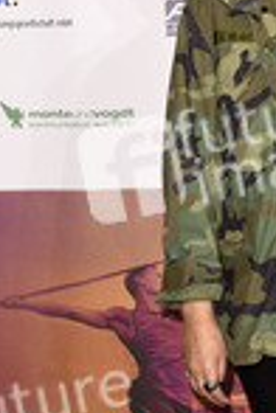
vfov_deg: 18.7
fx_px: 1253
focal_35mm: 109
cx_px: 304
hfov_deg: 12.4
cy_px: 298
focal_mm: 40
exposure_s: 1/200
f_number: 5.6
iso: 500
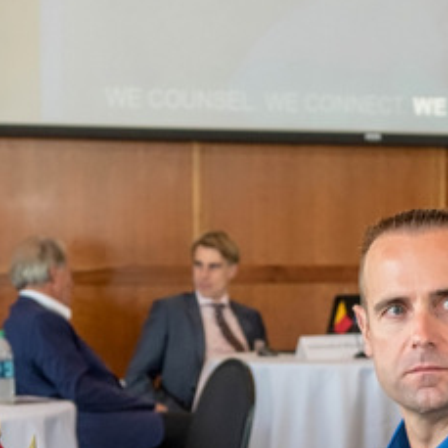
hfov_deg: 12.4
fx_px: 2055
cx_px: 200
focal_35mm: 140
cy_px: 460
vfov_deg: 12.3
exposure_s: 1/100
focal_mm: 35
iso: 1250
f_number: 4
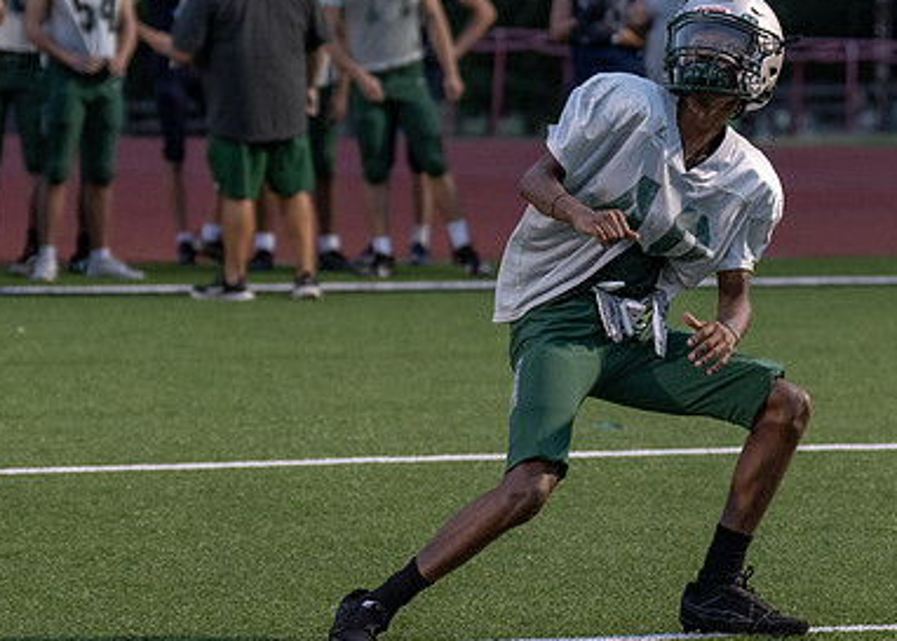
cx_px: 515
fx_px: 5631
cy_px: 248
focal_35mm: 221
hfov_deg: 9.1
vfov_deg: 6.5
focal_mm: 91
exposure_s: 1/1000
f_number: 2.8
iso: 2500
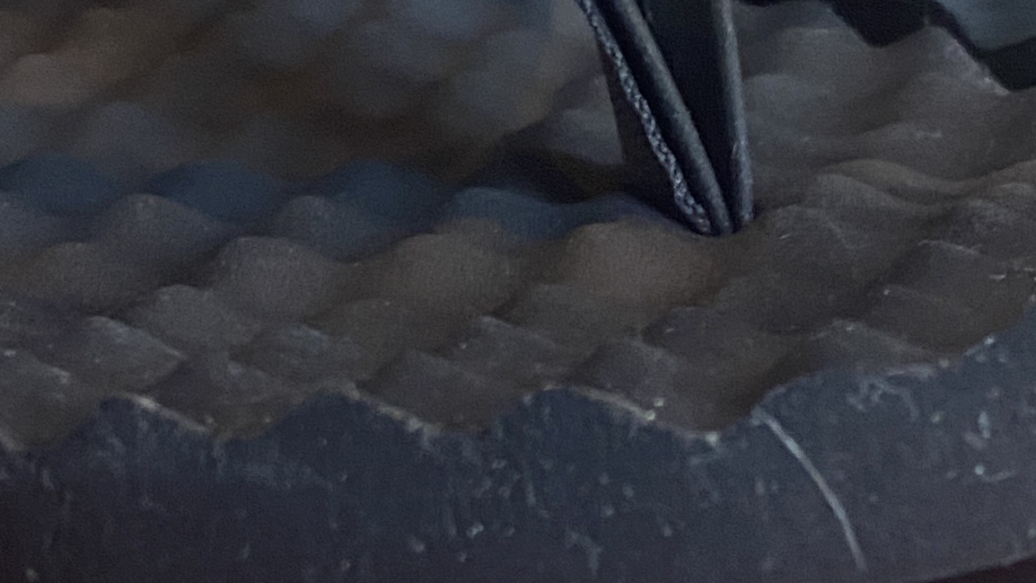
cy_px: 582
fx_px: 2719
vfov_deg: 12.1
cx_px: 606
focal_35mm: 99
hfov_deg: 21.5
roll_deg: +1.6
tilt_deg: -25.0
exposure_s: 1/60
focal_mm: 4.25
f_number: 1.8
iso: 320
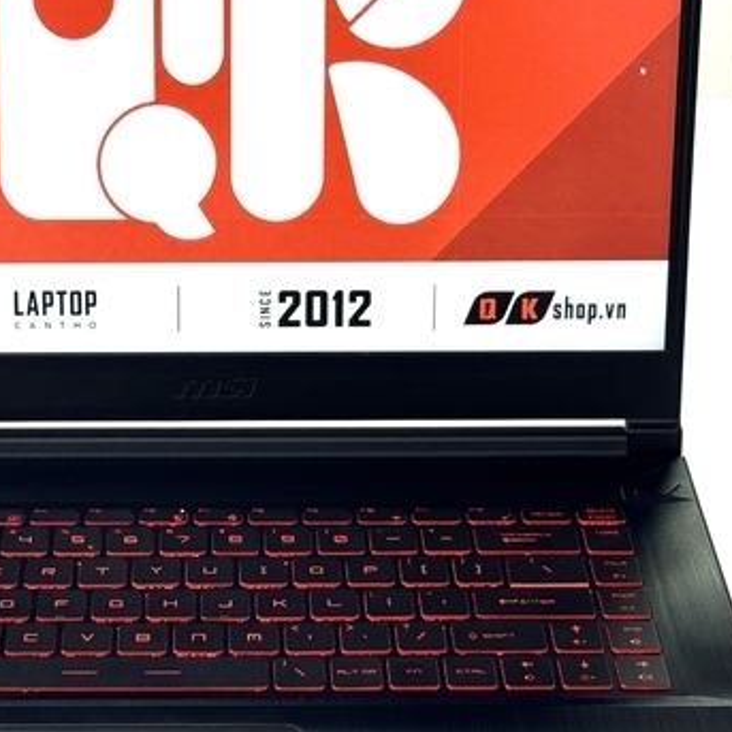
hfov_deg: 17.5
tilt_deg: -30.1
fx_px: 2369
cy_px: 337
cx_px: 198
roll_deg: +1.3
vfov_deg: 17.6
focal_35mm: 99
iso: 50
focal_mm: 6.76
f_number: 1.78
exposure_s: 1/121
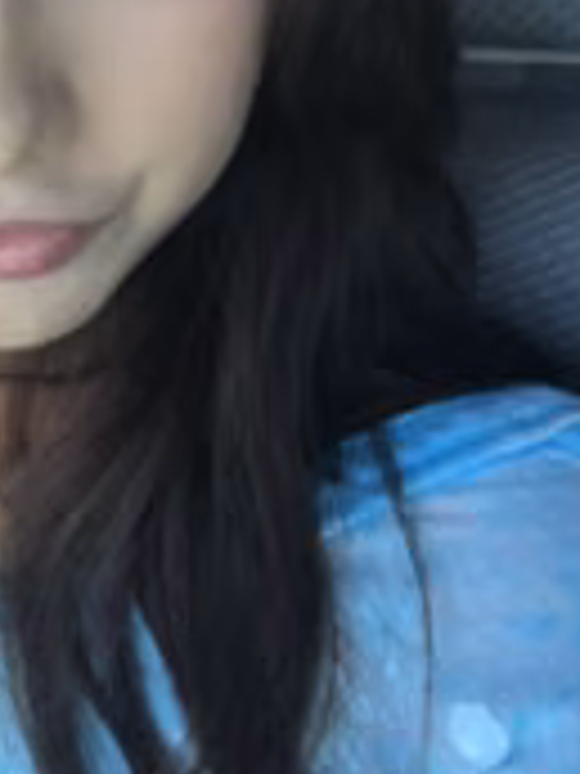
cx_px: 4
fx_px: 1497
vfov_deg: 28.4
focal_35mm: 67
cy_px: 171
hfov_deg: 21.2
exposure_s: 1/40
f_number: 2.2
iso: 25
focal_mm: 2.87
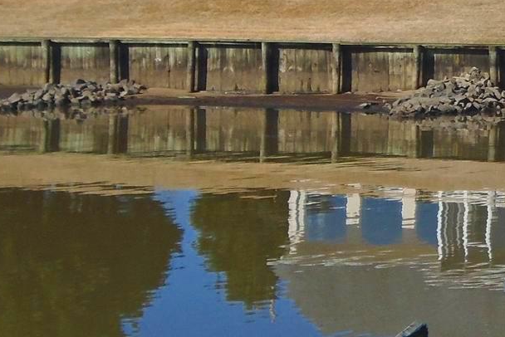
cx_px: 667
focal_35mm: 147
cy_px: -35
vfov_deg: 9.3
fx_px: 2063
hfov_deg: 13.4
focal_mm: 7.4
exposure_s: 1/160
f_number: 10.3
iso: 100
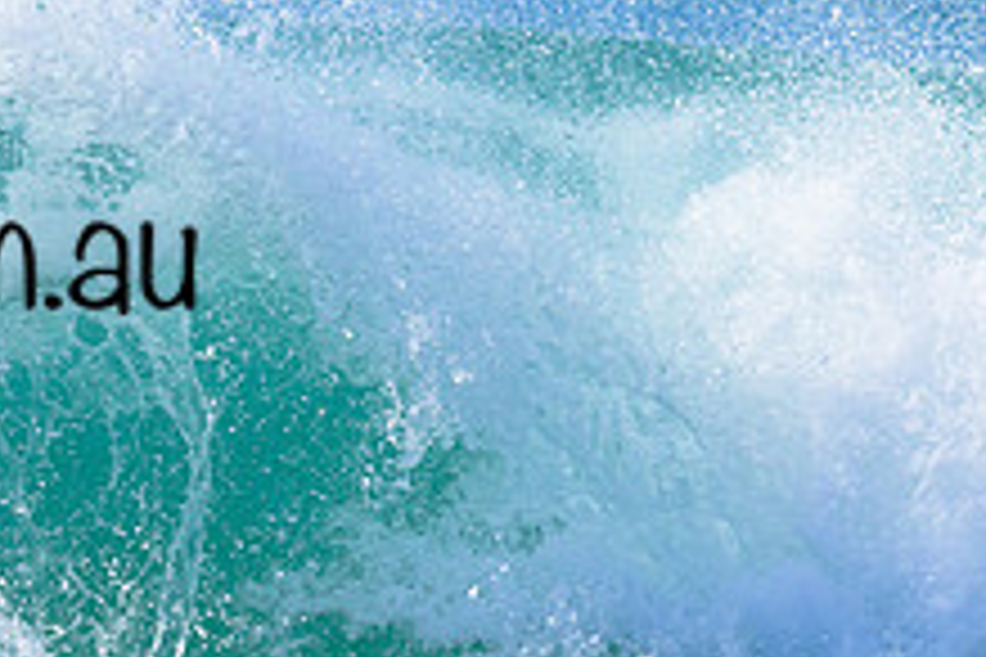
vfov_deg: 1.2
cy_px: 205
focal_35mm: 1140
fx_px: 31221
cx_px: -279
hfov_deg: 1.8
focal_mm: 430
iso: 900
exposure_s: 1/2000
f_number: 10
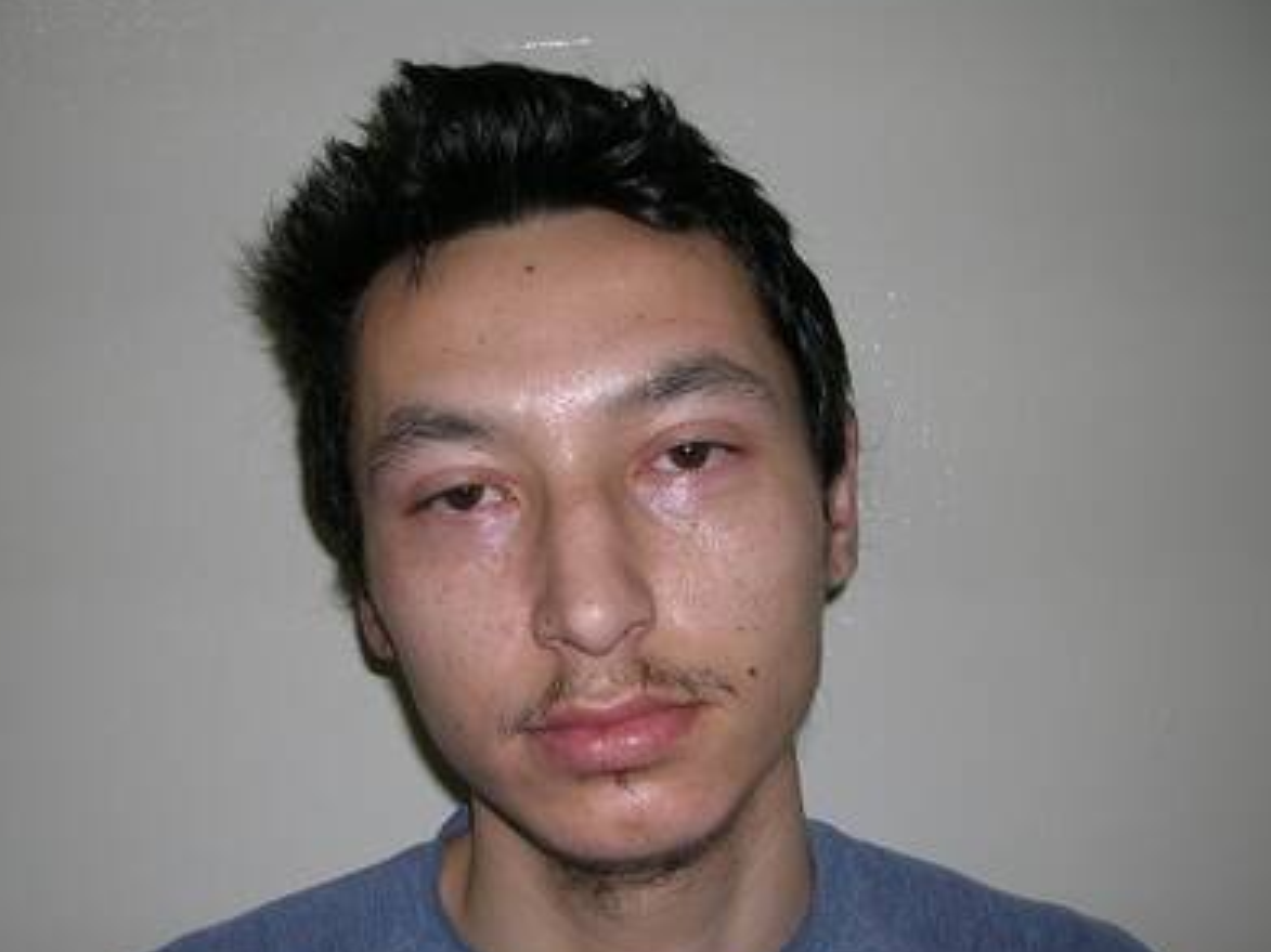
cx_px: 572
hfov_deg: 43.8
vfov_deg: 33.5
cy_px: 539
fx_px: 1578
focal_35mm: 43
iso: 50
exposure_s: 1/60.1
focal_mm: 5.8
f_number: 2.8
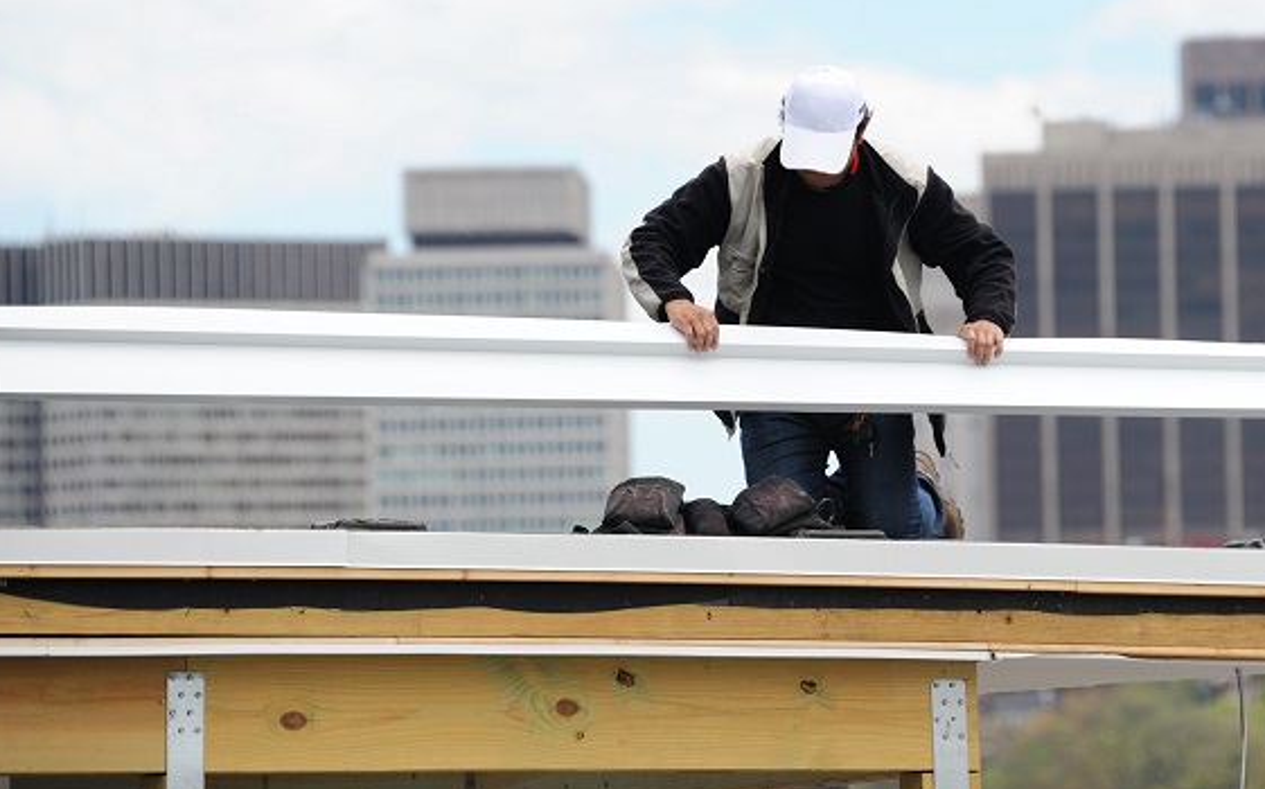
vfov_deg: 3.0
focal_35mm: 436
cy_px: 338
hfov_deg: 4.8
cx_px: 776
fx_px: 15024
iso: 250
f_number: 7.1
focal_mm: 300
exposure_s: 1/500
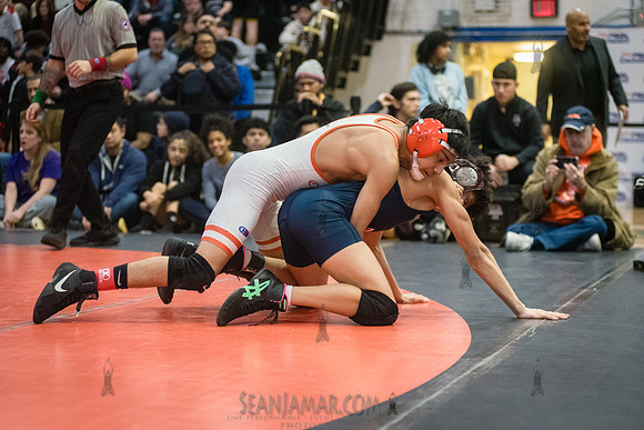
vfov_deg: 17.1
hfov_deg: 25.4
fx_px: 1431
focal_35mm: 80
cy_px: 215
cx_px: 322
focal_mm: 80
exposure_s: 1/500
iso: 8000
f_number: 3.2
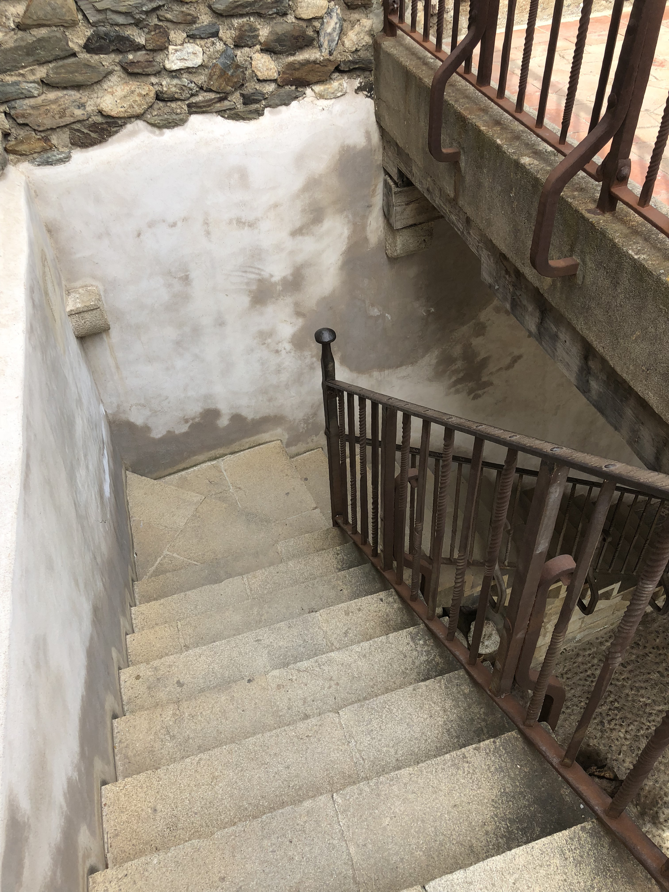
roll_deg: +2.8
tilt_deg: -43.2
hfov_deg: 49.7
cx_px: 334
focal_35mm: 28
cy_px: 446
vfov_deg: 63.4
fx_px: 722
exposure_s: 1/444
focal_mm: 4
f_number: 1.8
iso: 20
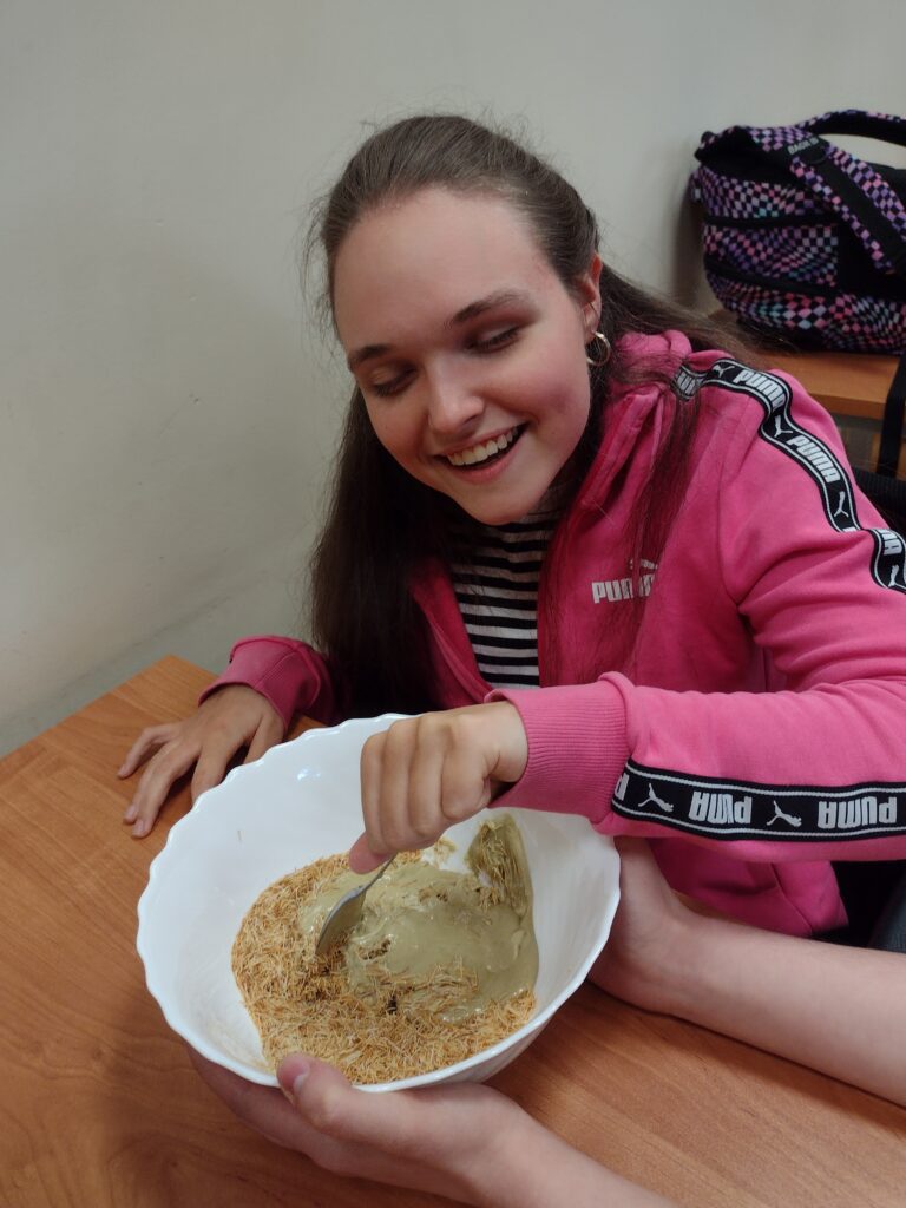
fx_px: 942
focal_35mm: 27
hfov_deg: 51.4
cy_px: 604
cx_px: 453
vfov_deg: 65.3
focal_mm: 4.71
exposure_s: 1/50
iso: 172
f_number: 1.7
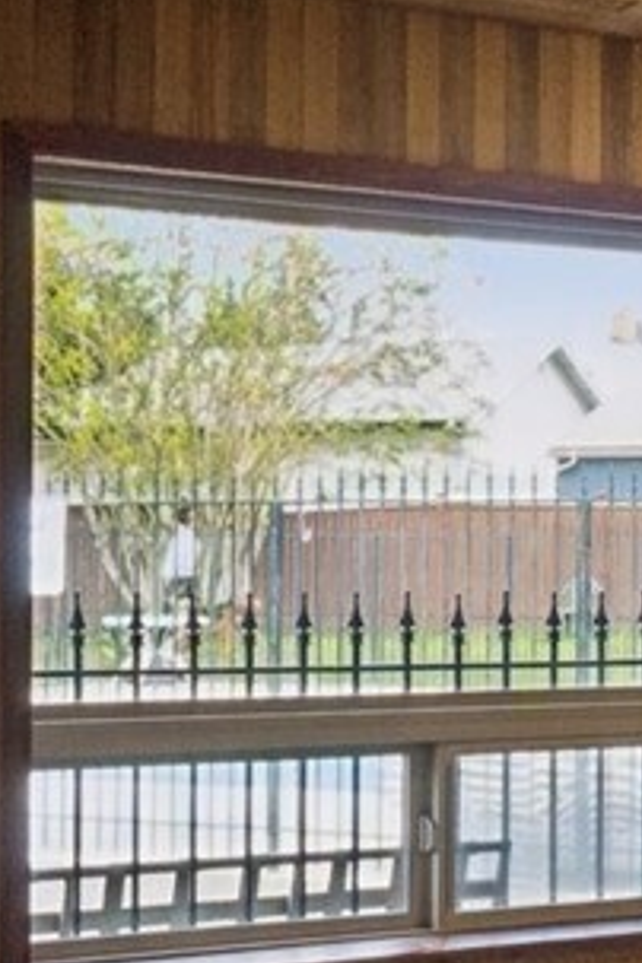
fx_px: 2247
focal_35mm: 84
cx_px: 412
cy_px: 609
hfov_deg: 16.2
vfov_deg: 24.1
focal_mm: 10
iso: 640
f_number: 9
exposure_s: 1/30
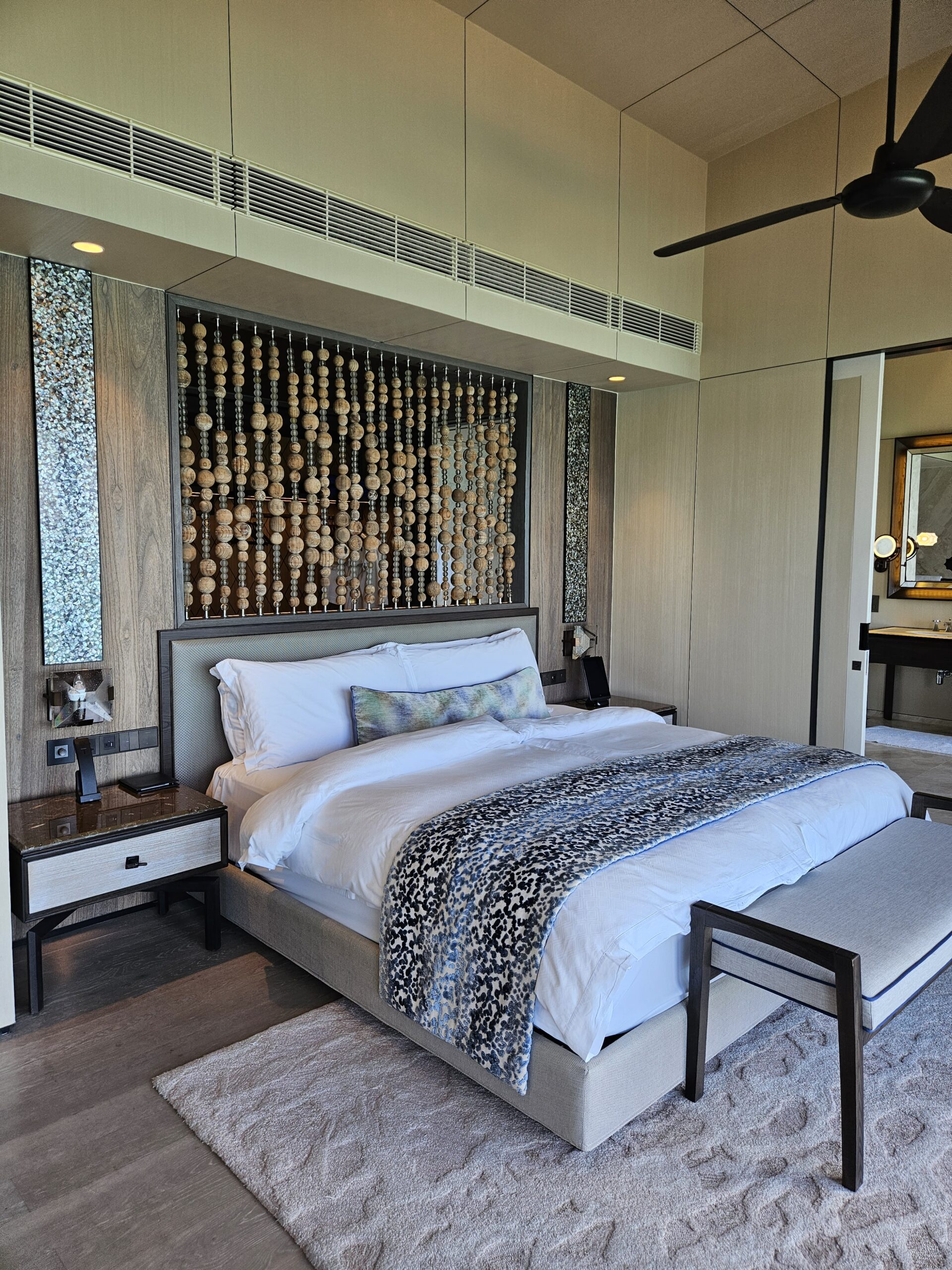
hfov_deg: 58.9
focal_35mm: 23
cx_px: 476
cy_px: 635
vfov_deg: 73.9
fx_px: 843
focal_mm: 5.4
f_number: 1.8
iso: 80
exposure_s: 1/190
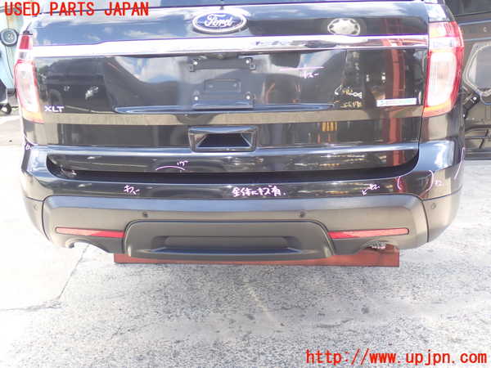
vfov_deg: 32.9
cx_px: 246
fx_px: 624
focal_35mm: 44
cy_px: 184
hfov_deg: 42.9
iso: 125
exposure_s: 1/80
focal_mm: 7.84
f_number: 2.9
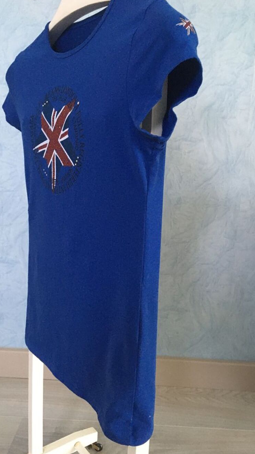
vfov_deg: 61.0
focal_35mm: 32
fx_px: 385
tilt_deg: -10.7
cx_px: 136
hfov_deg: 36.7
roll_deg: -2.4
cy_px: 226
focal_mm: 4.15
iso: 400
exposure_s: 1/17
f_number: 2.2
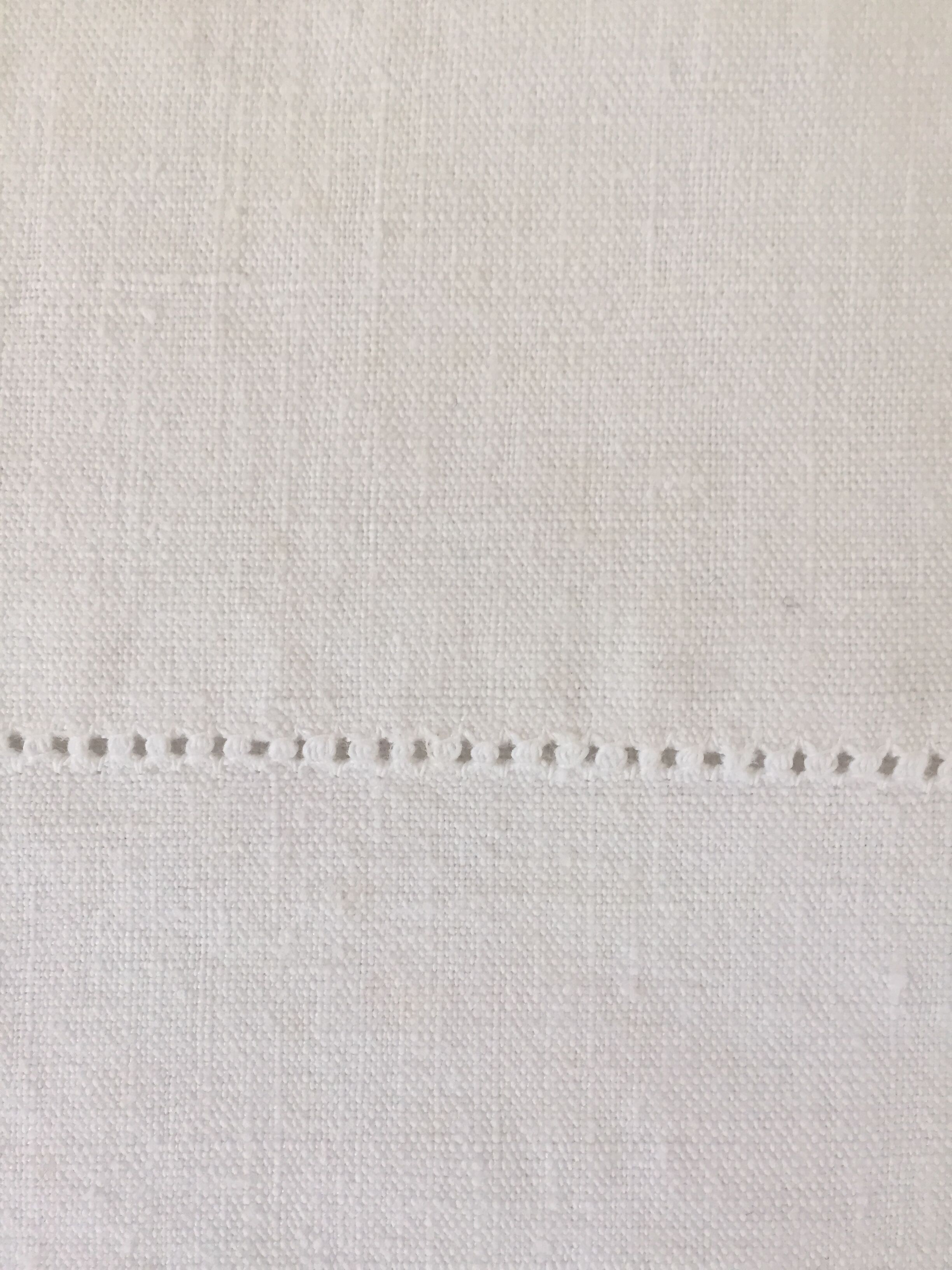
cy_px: 635
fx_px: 1063
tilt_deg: -82.9
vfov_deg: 61.7
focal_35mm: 29
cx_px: 476
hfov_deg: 48.2
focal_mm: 4.15
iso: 32
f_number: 2.2
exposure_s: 1/33
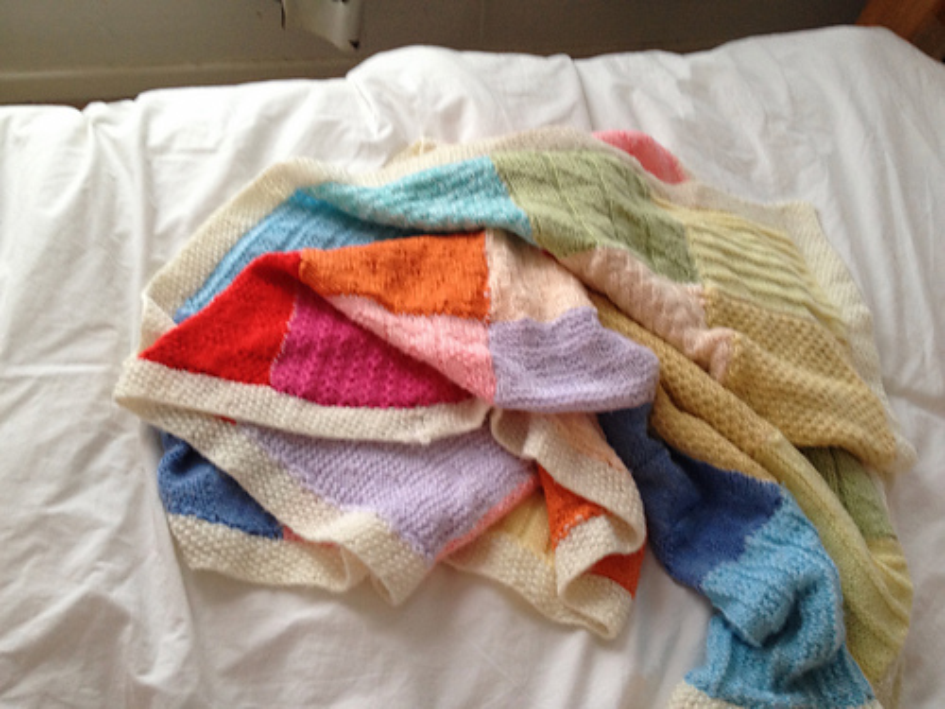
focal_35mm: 35
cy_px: 354
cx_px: 472
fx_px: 955
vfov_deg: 40.7
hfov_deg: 52.6
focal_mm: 4.28
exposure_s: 1/20
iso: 100
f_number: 2.4
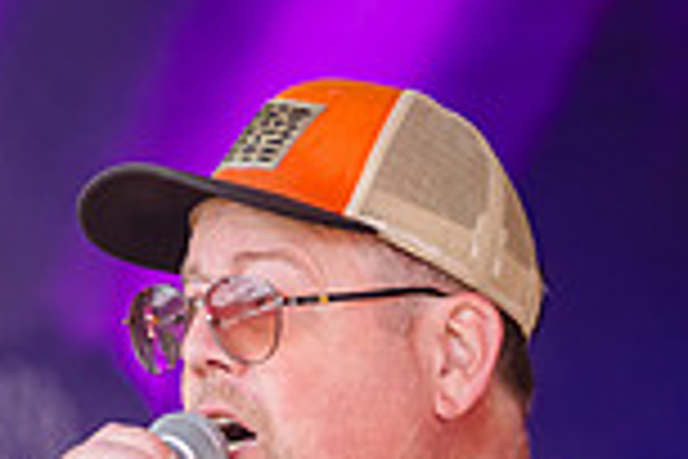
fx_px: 15613
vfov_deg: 1.7
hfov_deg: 2.5
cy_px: 627
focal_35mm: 817
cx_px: 11
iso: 320
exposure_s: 1/800
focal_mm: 185
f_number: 2.8
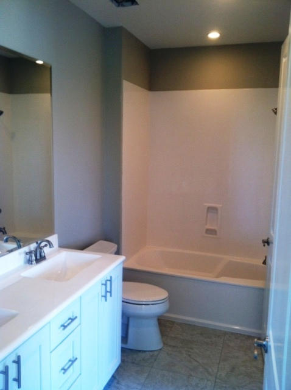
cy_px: 195
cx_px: 146
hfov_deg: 40.6
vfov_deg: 52.7
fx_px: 393
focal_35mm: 35
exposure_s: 1/24
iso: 80
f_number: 2.8
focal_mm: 3.85
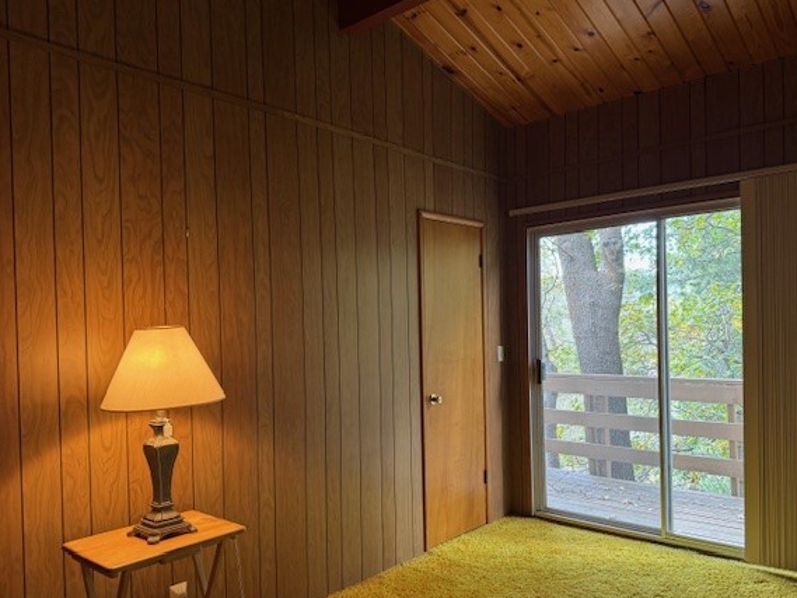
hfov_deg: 65.1
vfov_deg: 51.3
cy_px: 332
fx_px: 622
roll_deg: +1.9
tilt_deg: -0.5
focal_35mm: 27
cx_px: 445
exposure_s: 1/60
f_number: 1.78
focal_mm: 6.76
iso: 200
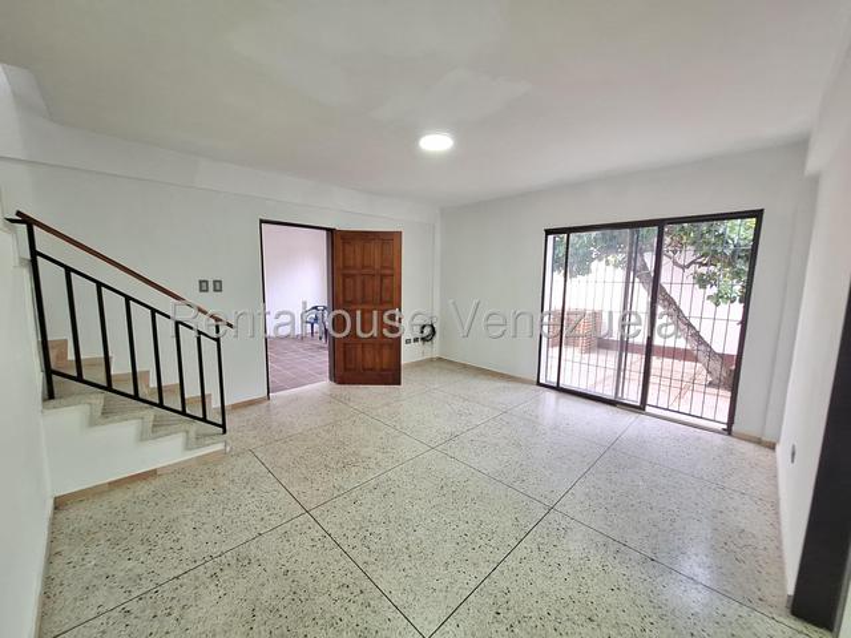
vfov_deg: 89.9
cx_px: 426
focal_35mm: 13
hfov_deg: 106.2
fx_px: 320
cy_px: 319
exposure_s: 1/40
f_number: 2.2
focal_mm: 1.74
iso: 125
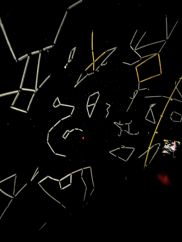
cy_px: 121
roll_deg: +29.5
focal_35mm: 14
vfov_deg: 102.1
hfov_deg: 85.7
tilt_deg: +39.9
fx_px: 98
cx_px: 91
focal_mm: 2.22
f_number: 2.2
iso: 5000
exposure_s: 1
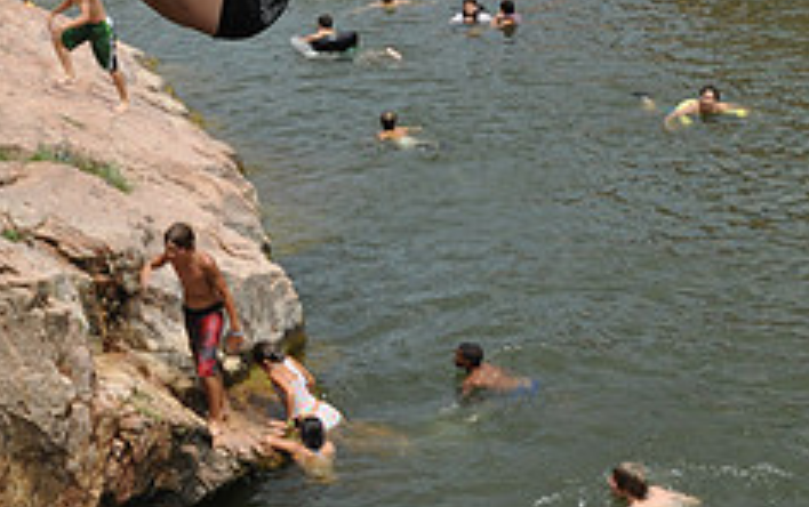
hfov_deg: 22.6
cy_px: 81
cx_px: 141
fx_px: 1986
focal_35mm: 90
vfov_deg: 14.4
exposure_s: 1/640
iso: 200
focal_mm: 24
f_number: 8
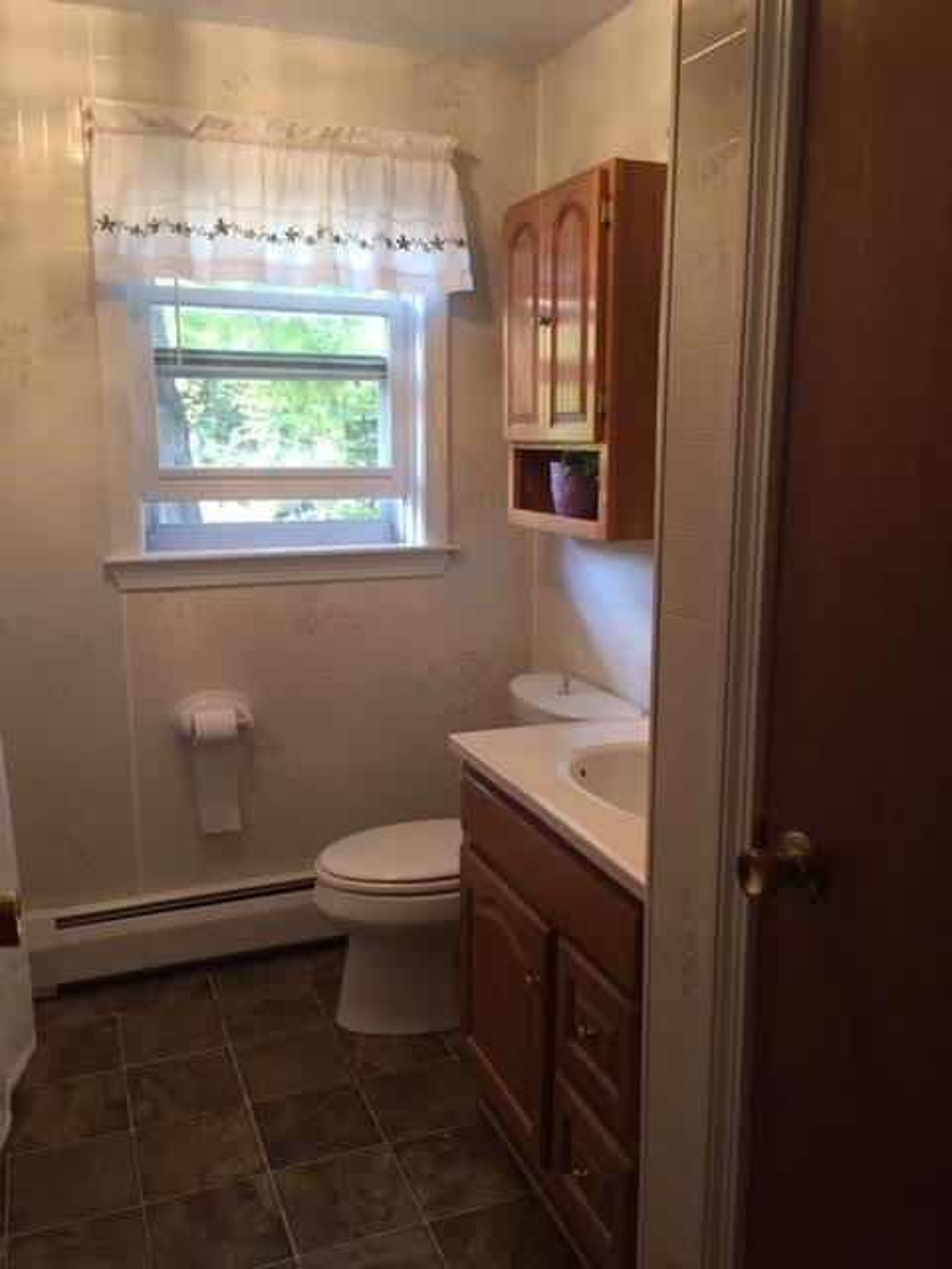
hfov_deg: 48.2
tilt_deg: -11.0
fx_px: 1063
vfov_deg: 61.7
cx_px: 476
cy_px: 634
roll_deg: -0.2
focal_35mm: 29
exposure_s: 1/30
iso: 40
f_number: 2.2
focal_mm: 4.15
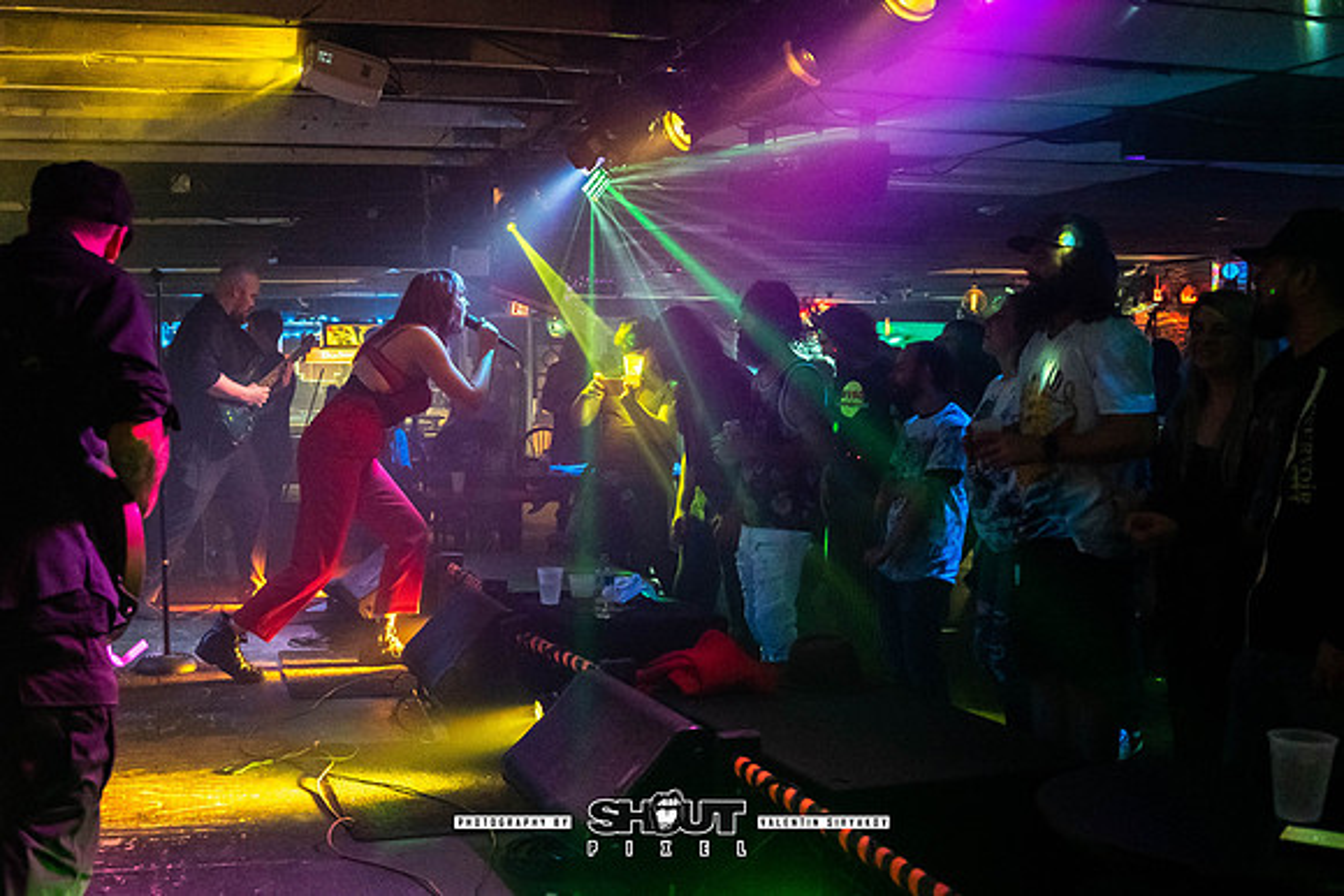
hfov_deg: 50.5
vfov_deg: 35.5
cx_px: 449
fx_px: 1396
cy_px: 519
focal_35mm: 37
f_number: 2.8
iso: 3200
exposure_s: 1/250
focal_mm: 24
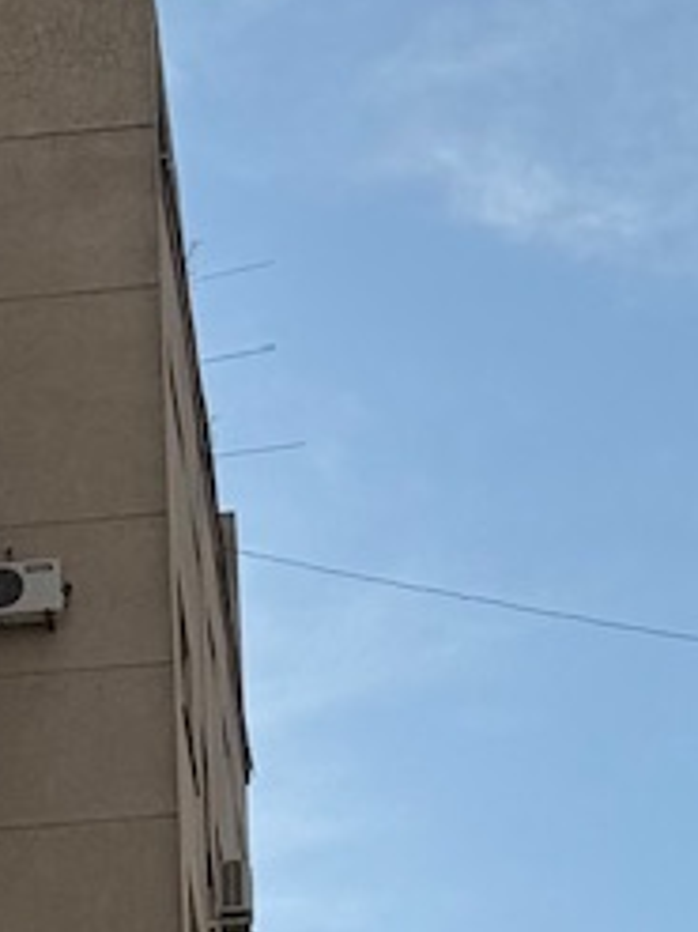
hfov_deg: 5.8
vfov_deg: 7.8
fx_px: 6700
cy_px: 1396
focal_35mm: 249
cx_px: -811
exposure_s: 1/8772
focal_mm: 6.76
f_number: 1.78
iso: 64
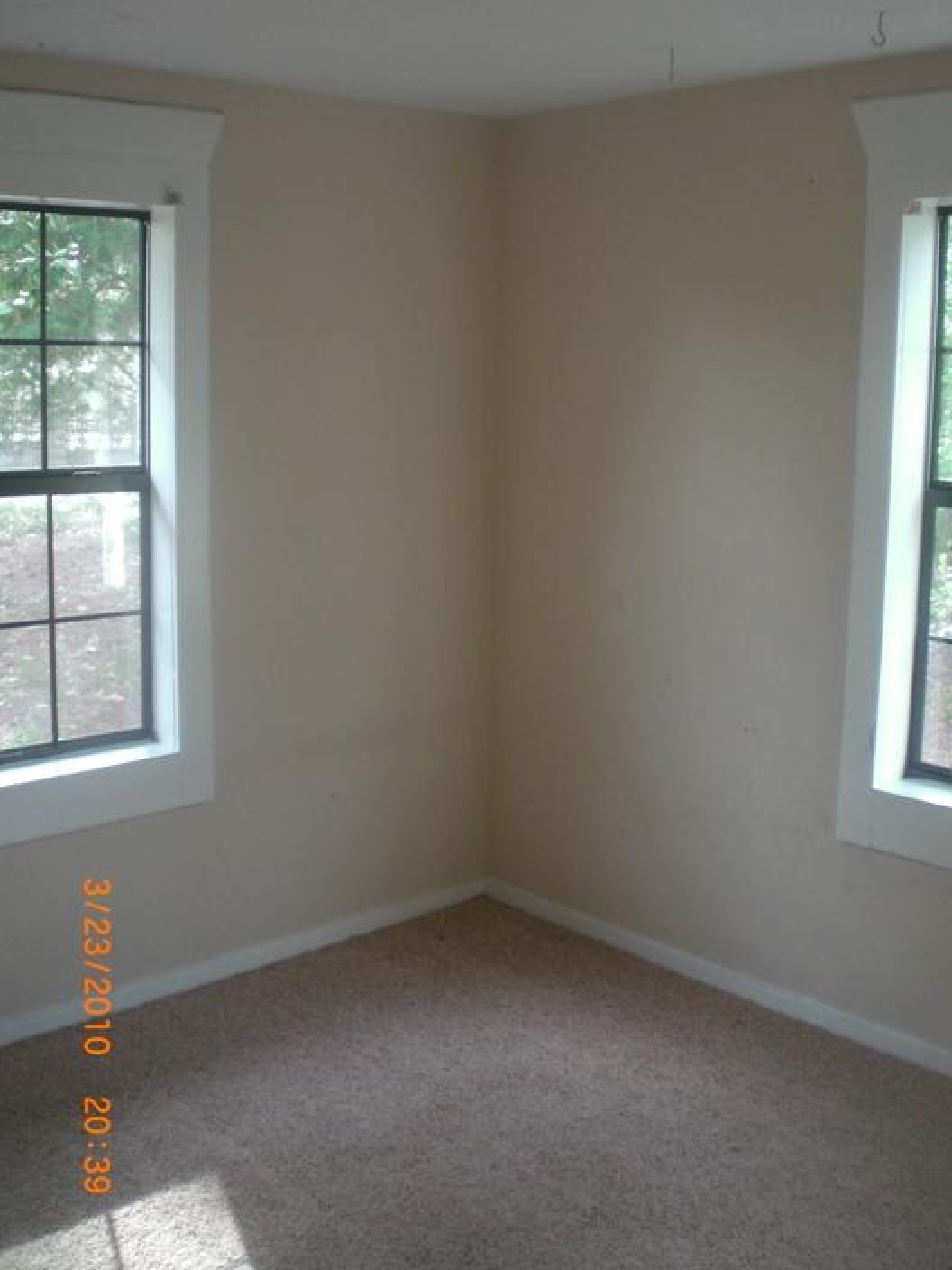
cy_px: 635
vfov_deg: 49.0
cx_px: 476
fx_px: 1393
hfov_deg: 37.7
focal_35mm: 38
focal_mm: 6.3
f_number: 3.1
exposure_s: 1/80
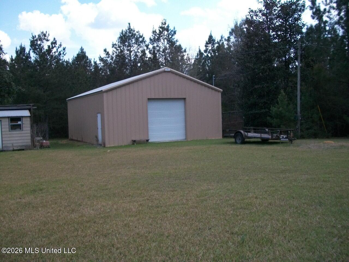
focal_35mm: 32
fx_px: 323
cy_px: 131
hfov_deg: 56.8
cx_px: 174
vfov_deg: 44.2
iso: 80
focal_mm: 5.7
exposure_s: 1/640
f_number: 2.9
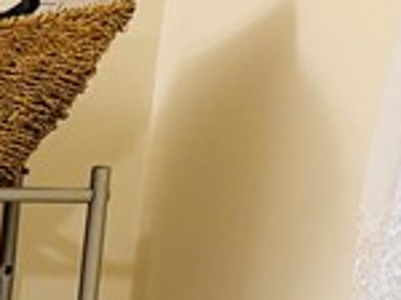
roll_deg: -0.7
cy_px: 680
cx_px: -759
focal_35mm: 164
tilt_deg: -15.4
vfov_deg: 8.4
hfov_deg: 9.6
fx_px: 1897
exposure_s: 1/60
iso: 160
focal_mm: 6.76
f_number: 1.78
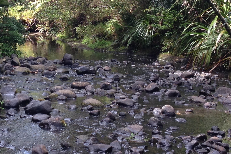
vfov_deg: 14.5
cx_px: 54
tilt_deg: -3.0
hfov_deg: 21.5
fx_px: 603
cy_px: 42
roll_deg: -1.1
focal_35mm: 94
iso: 50
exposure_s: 1/125
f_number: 2.4
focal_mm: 4.12
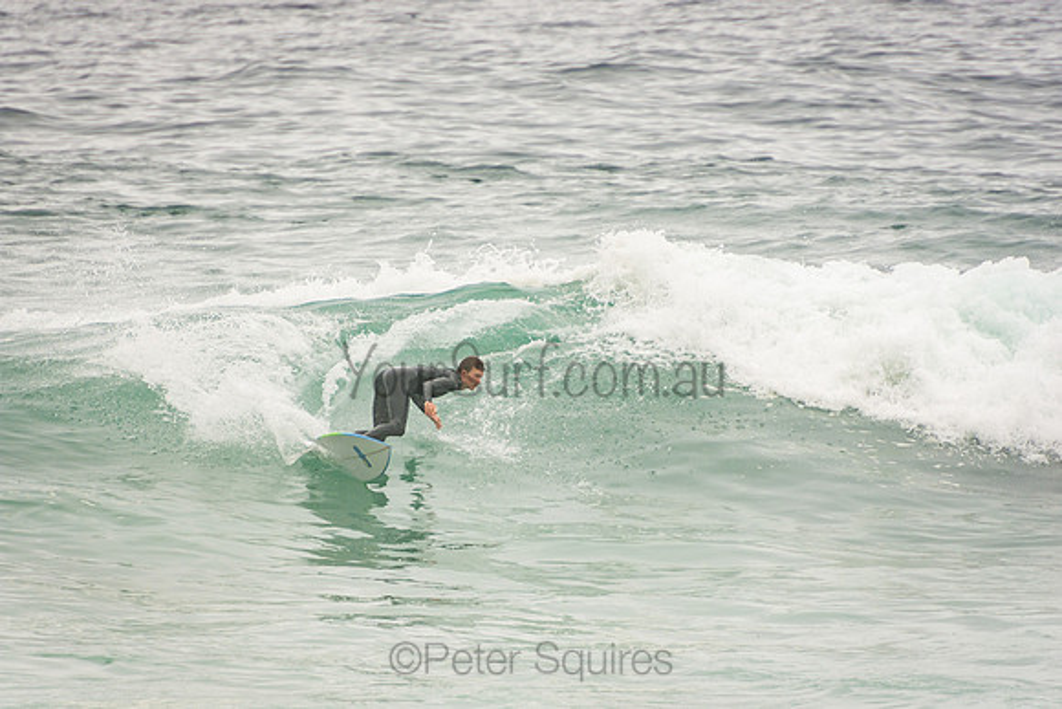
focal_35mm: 600
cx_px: 531
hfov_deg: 3.4
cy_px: 354
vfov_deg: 2.3
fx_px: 17703
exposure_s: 1/1250
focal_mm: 400
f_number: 5.6
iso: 220
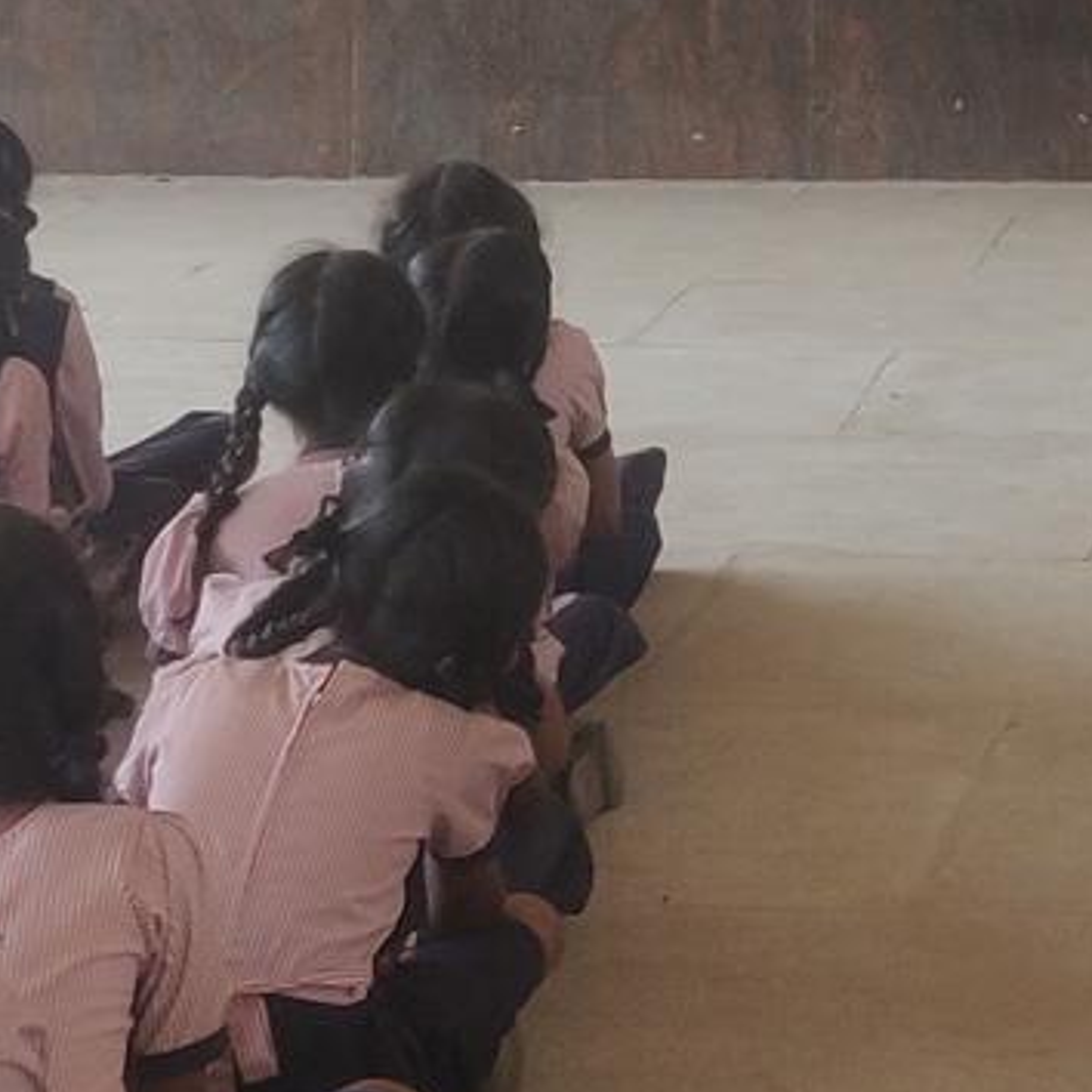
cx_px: 1255
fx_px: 2284
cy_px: -59
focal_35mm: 64
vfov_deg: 25.3
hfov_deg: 24.7
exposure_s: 1/100
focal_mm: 4.25
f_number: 1.7
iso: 160
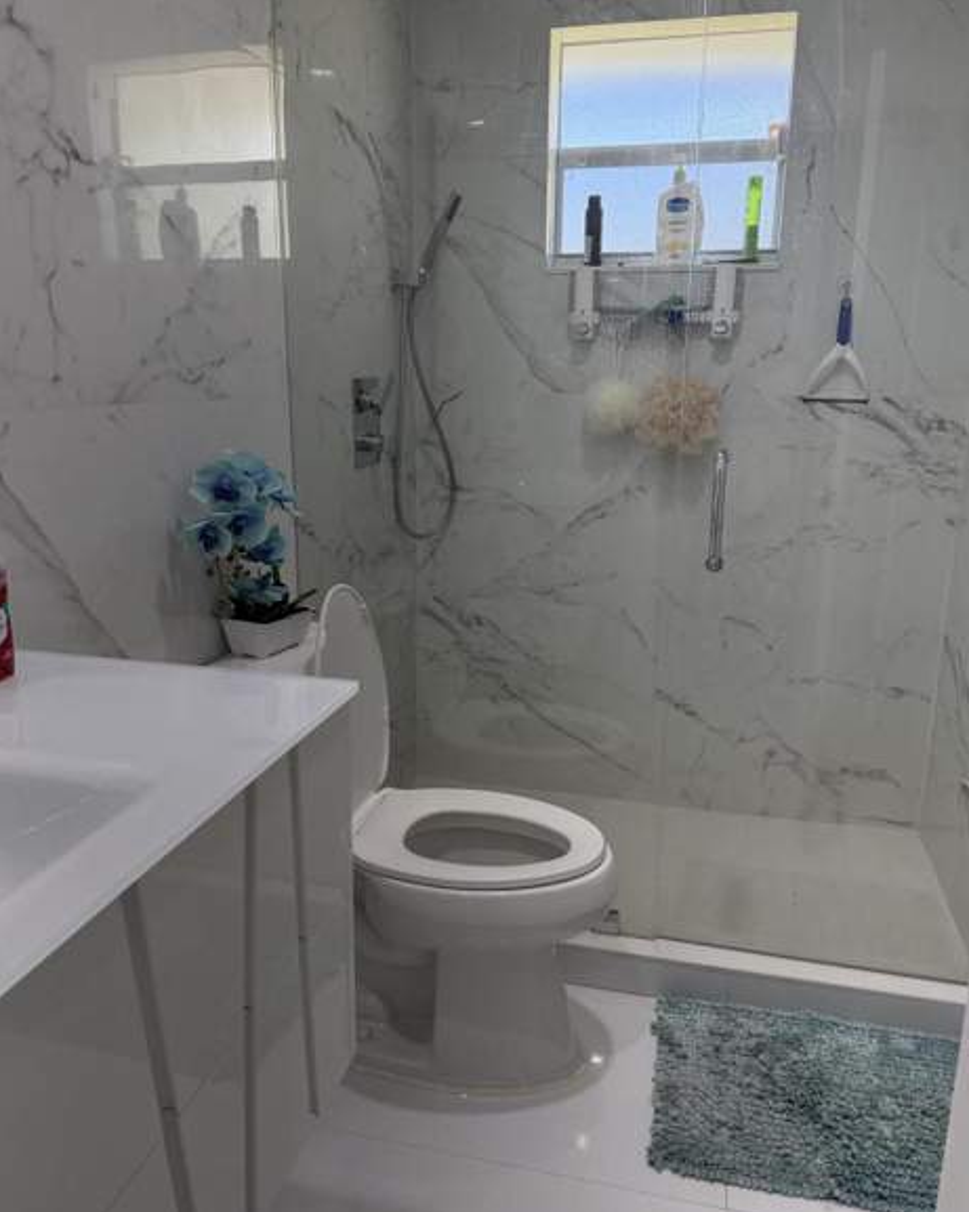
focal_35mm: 26
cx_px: 500
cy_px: 603
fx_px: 933
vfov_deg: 66.1
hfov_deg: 54.9
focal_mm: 6.76
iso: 200
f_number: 1.78
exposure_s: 1/227
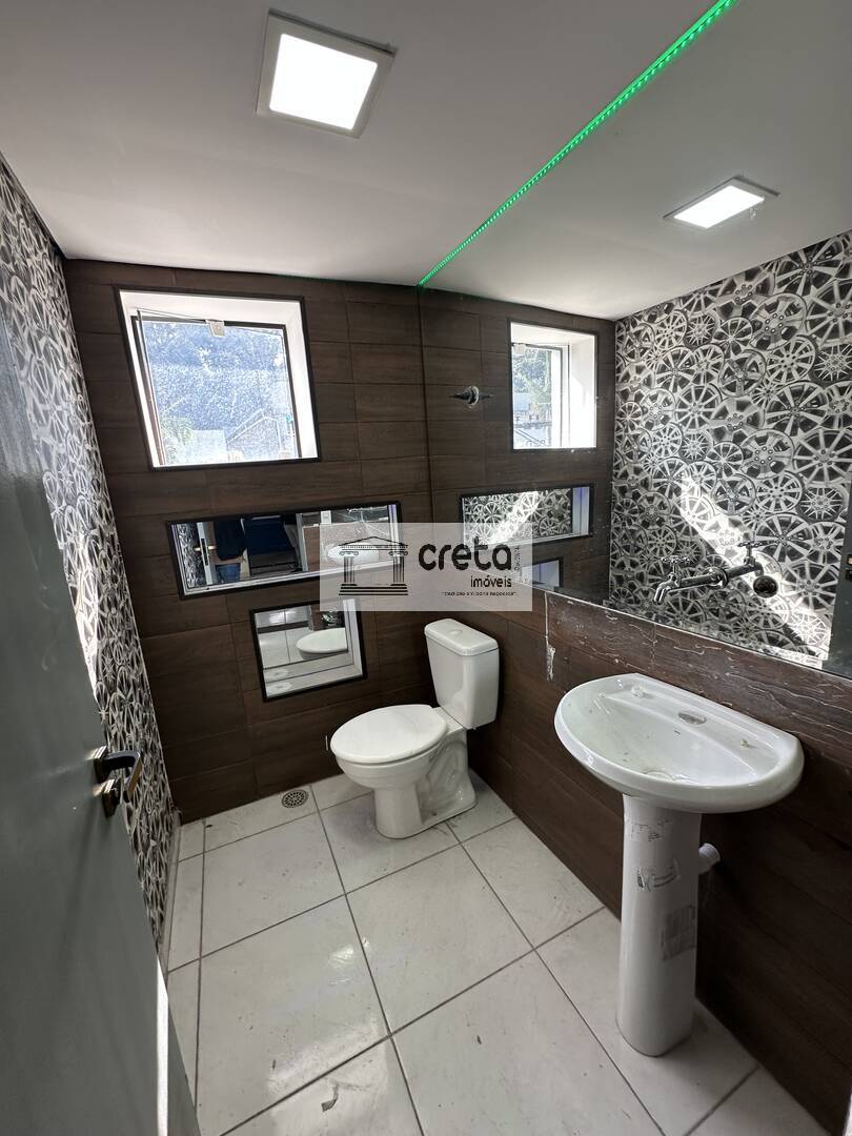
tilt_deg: -9.5
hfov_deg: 85.7
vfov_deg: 102.1
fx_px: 459
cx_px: 426
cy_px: 568
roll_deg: +4.0
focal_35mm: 14
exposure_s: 1/99
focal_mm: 2.22
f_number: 2.2
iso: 80
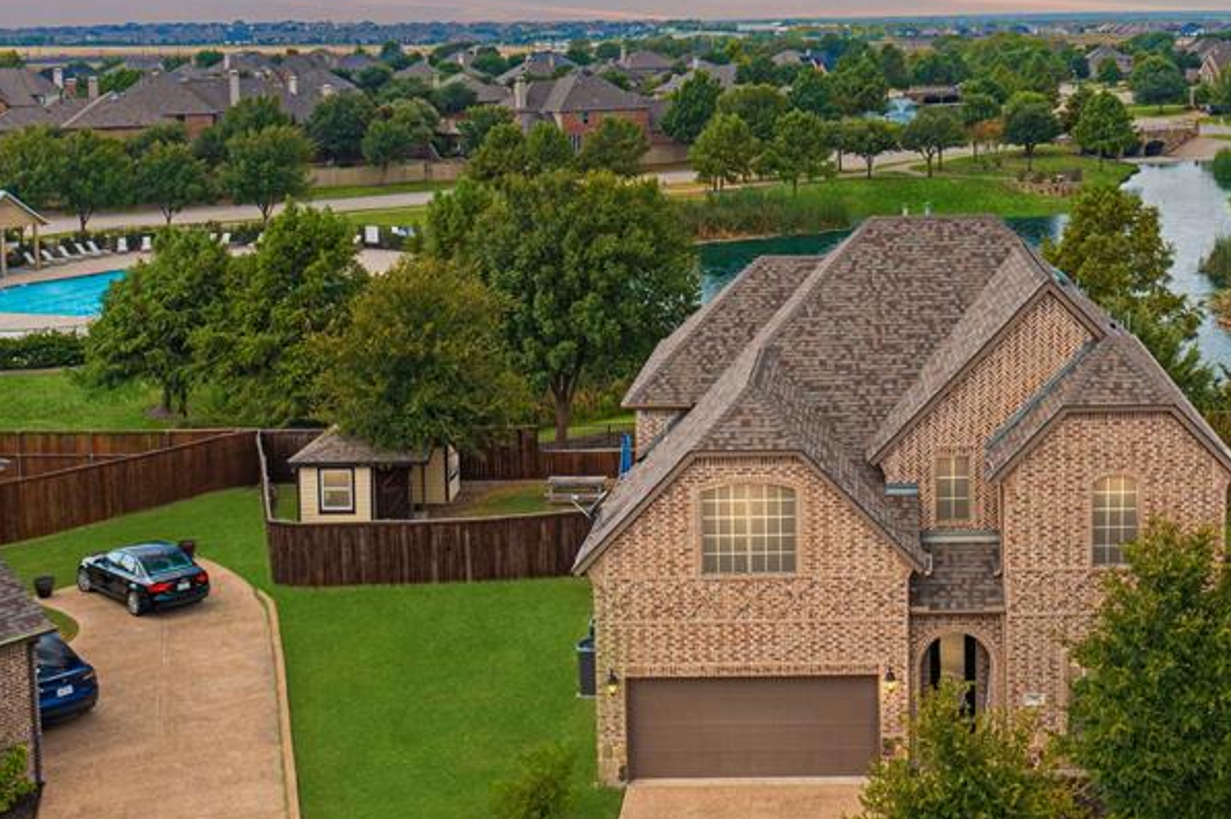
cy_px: 313
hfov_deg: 40.3
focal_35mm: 48
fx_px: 1640
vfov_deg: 27.9
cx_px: 885
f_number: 4.5
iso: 100
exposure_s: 1/60
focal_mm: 10.26
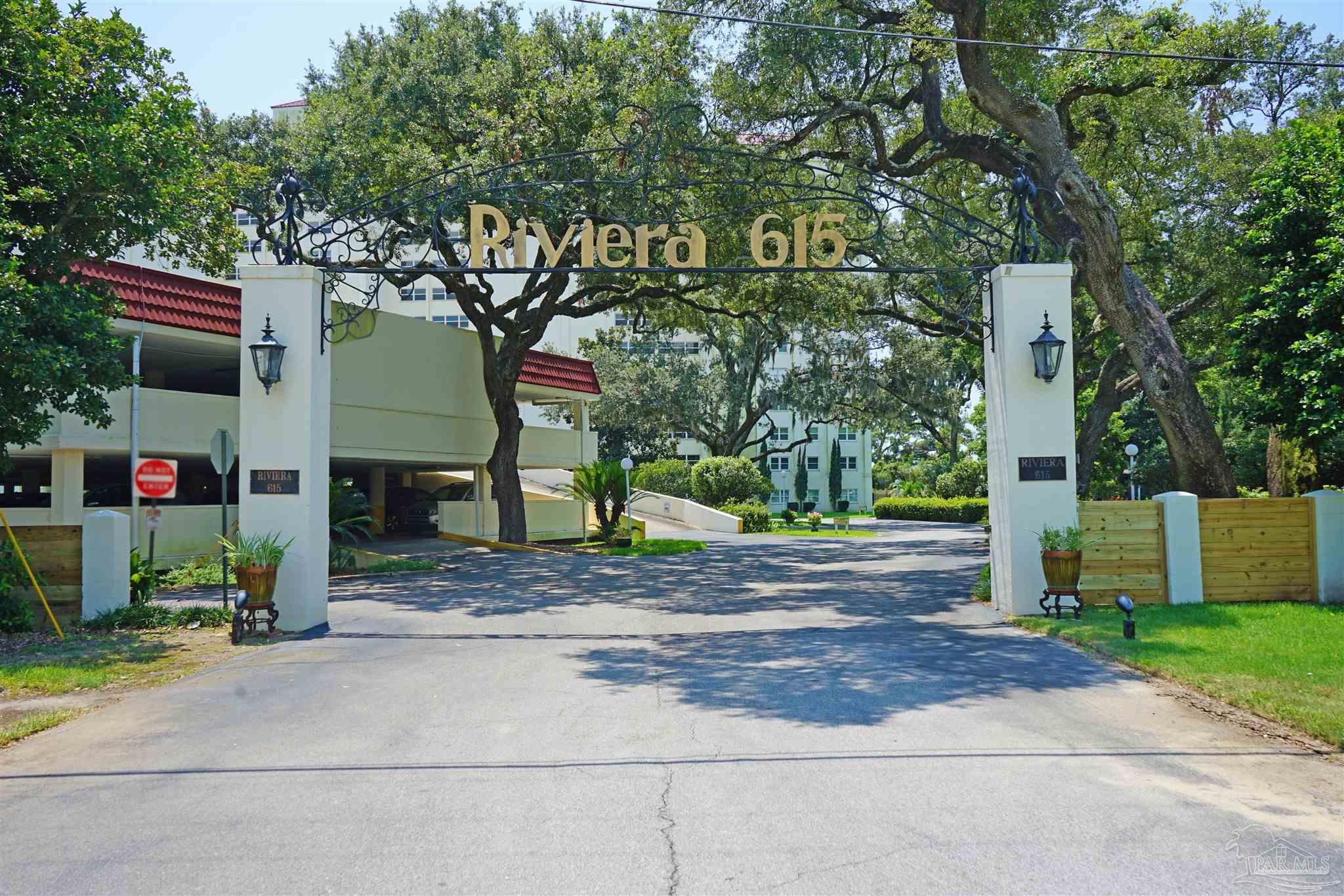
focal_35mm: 28
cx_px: 672
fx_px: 1045
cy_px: 448
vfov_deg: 46.4
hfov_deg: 65.5
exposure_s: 1/100
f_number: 10
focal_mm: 28
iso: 100
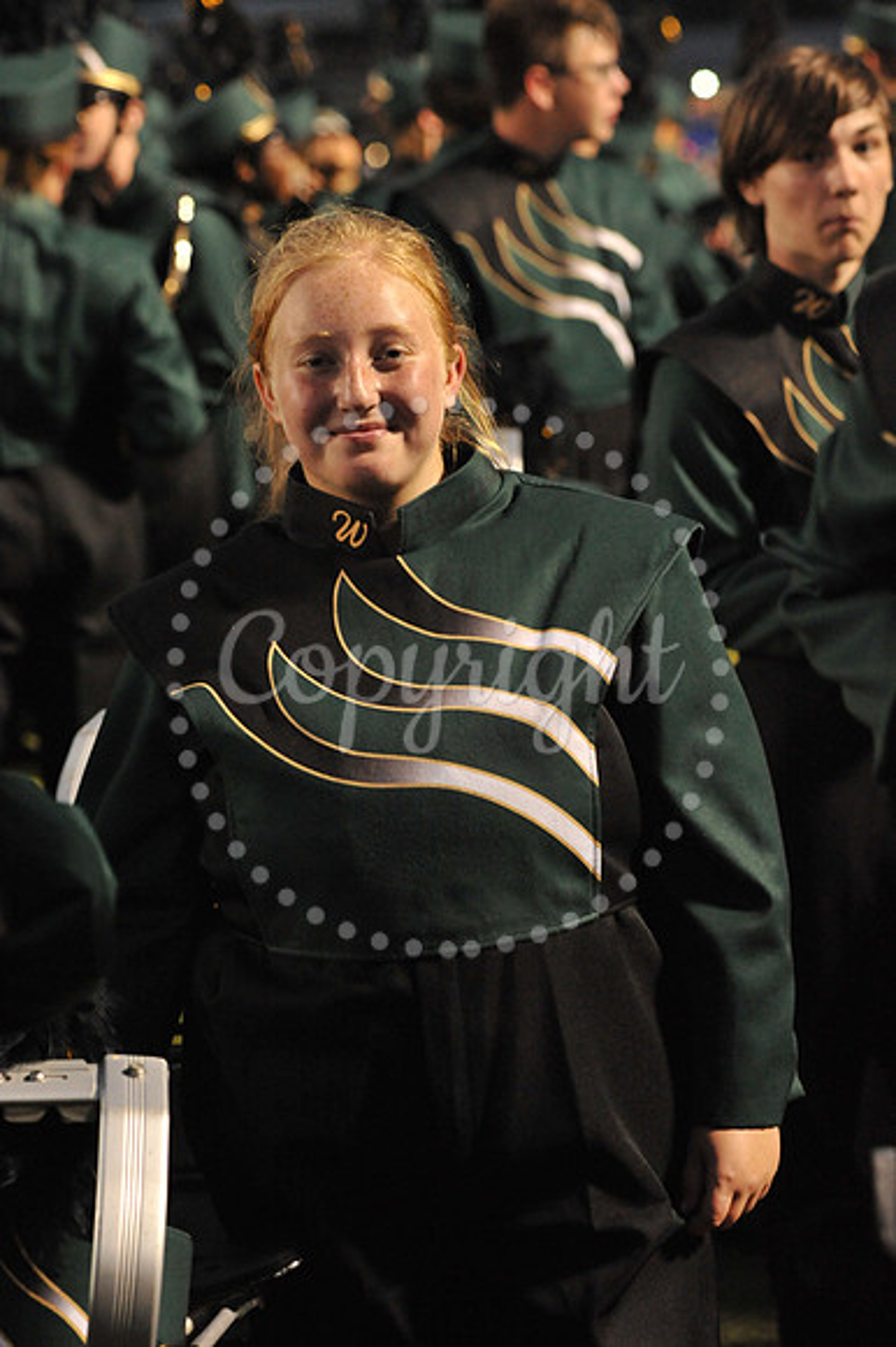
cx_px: 448
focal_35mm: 105
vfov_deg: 19.5
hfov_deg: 13.0
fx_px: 3924
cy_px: 674
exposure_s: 1/125
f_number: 5.6
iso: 5000
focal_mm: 105
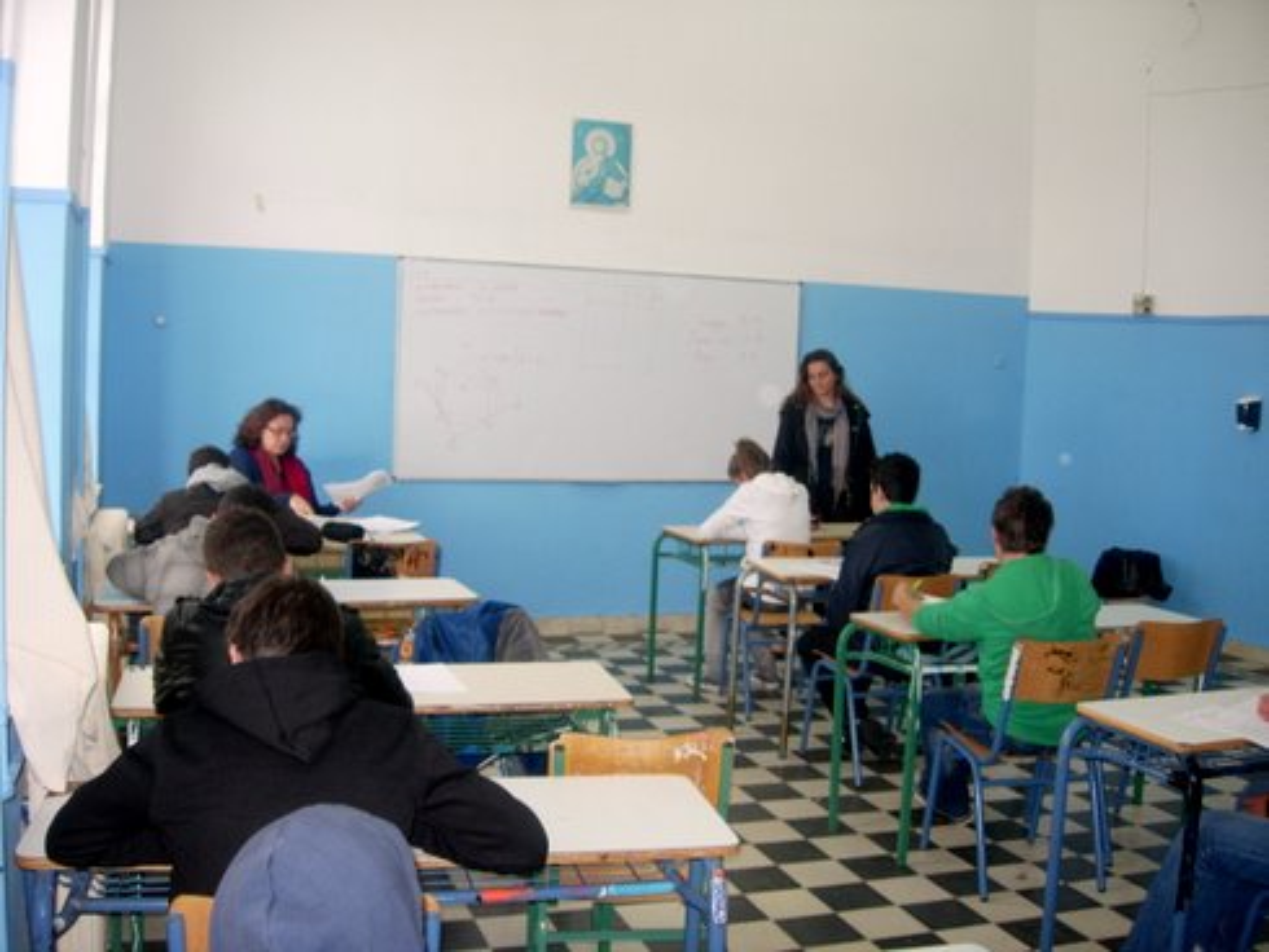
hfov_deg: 49.0
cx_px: 634
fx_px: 1394
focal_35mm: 38
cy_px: 476
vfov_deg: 37.8
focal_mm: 7.8
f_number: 2.8
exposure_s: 1/53.8
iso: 115
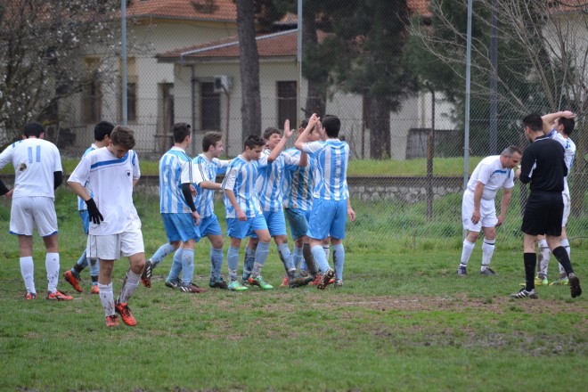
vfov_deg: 4.6
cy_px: 196
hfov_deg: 6.9
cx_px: 294
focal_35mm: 300
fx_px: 4900
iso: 400
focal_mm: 200
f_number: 5.6
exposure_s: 1/500
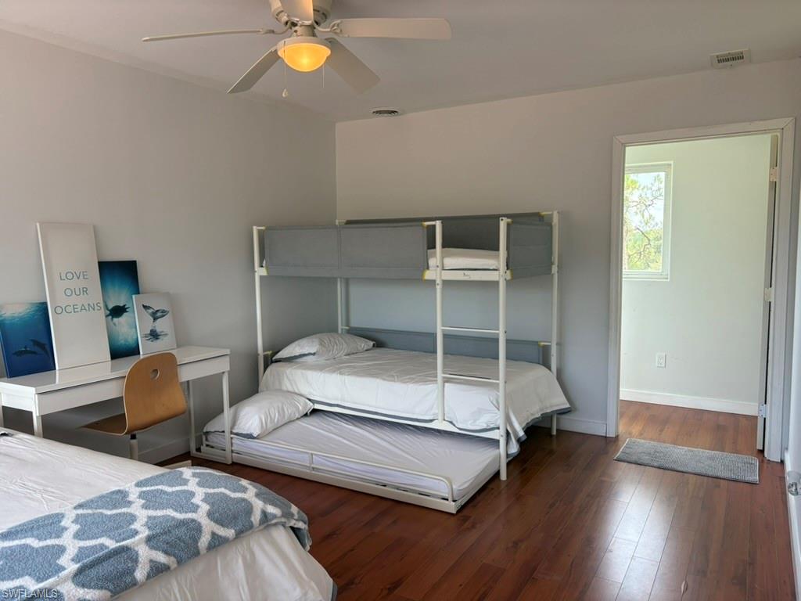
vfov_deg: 53.1
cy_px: 300
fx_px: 602
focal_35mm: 26
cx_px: 400
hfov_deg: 67.3
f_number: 1.6
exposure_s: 1/240
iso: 100
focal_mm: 5.96
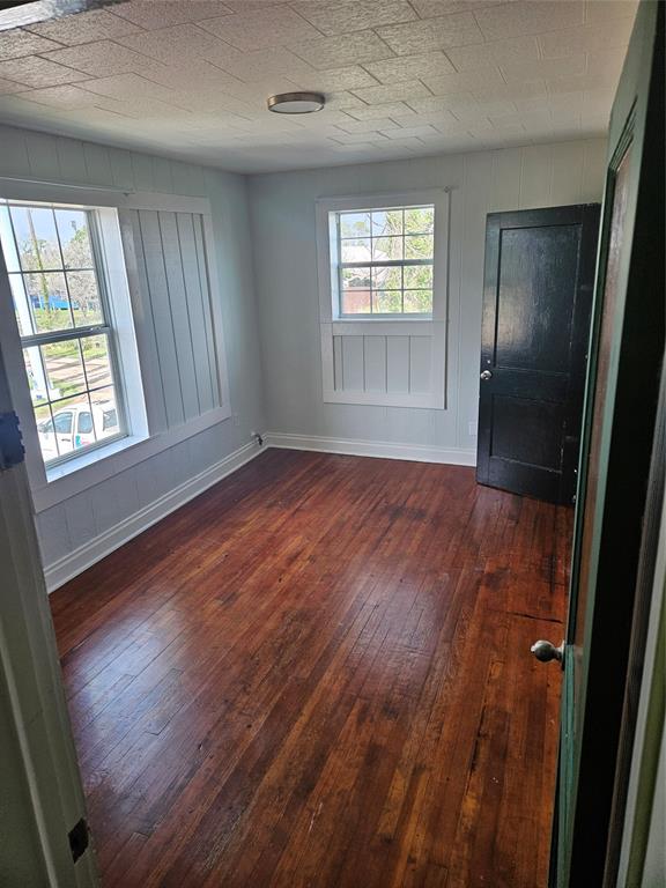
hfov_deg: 58.9
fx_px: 590
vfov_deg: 73.9
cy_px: 444
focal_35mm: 23
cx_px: 333
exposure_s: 1/120
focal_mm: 5.4
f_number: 1.8
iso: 50
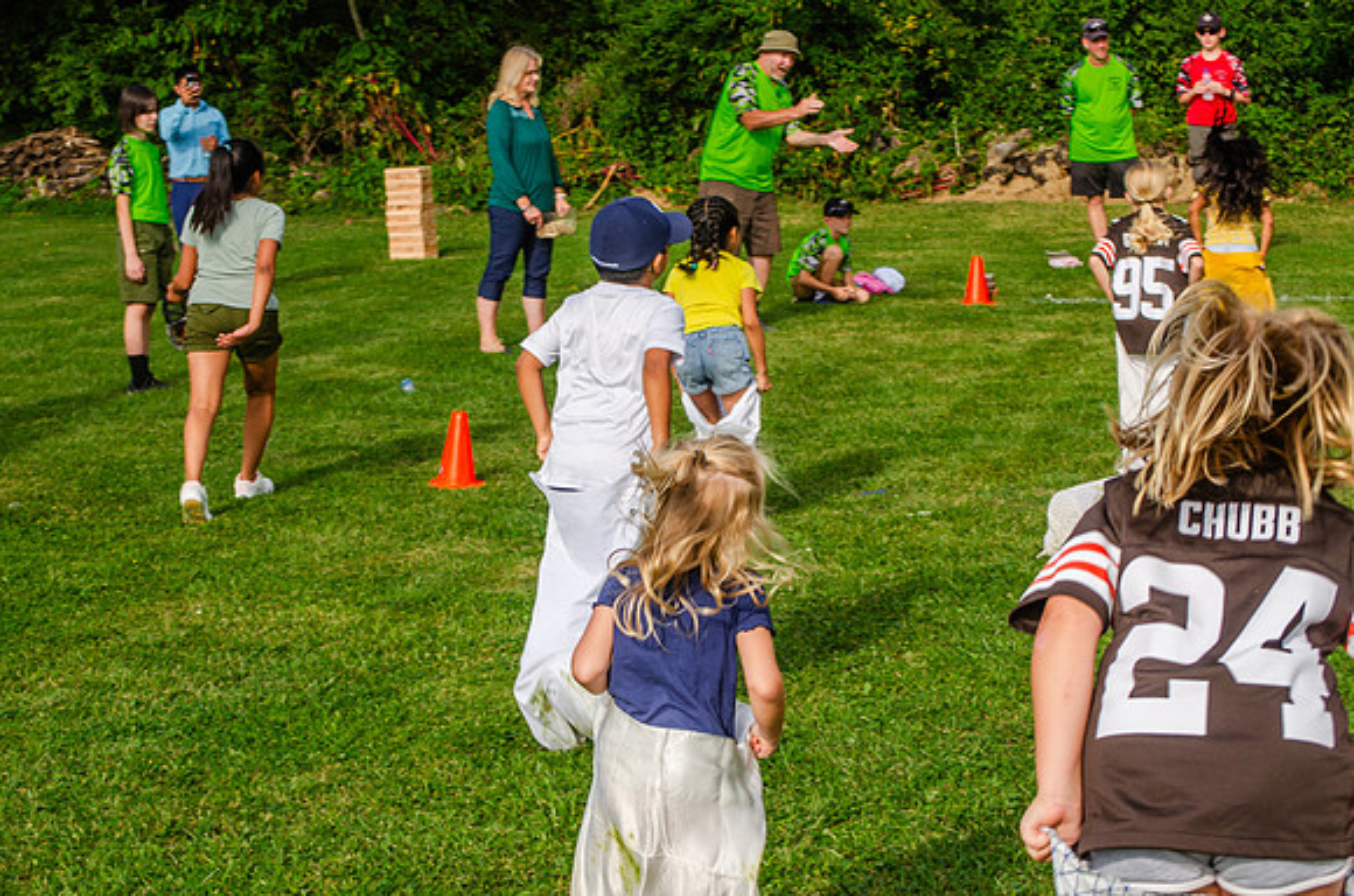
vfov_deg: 16.5
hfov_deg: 24.7
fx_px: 3096
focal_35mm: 82
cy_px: 448
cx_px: 677
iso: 125
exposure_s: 1/250
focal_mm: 55
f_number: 8
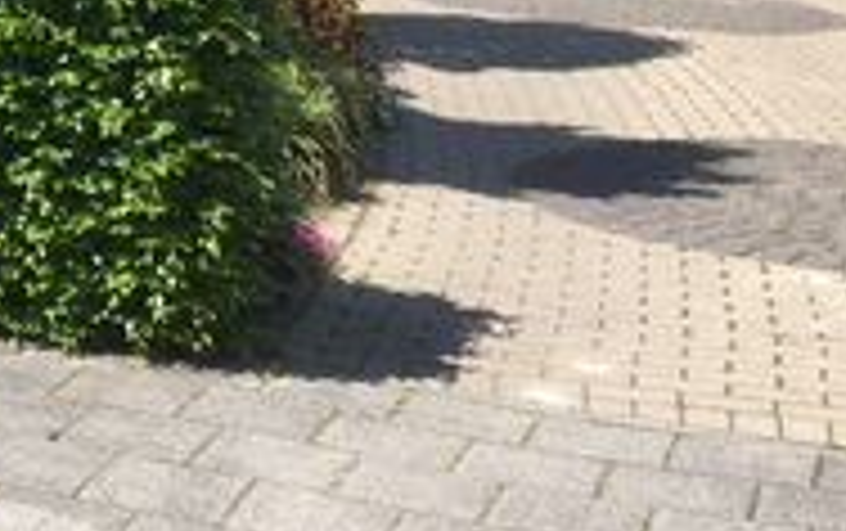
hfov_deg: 19.9
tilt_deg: +1.6
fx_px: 2262
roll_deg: -1.7
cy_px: -382
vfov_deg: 12.4
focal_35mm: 98
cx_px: -158
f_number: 2.2
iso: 25
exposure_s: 1/725
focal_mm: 4.15
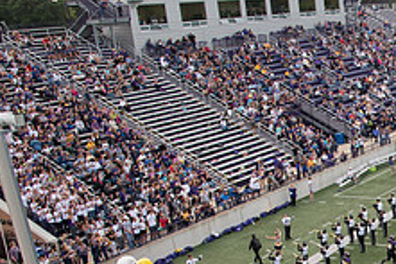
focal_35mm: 63
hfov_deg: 27.6
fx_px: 692
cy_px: 256
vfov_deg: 20.9
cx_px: 487
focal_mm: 24
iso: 640
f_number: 6.3
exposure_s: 1/640
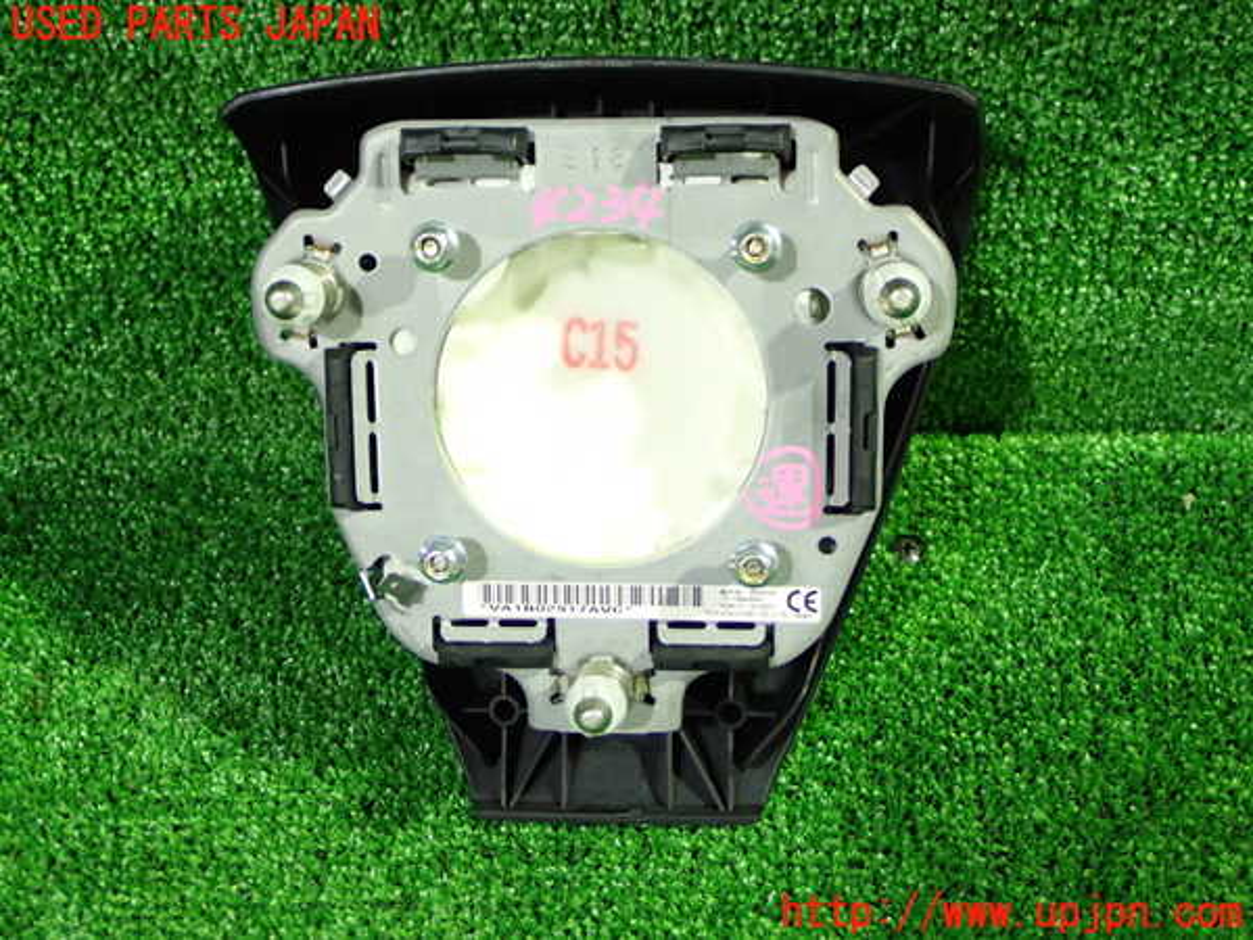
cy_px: 470
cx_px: 626
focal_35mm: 44
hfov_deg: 42.9
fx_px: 1593
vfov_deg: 32.9
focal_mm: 7.84
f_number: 2.9
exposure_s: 1/20
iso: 800
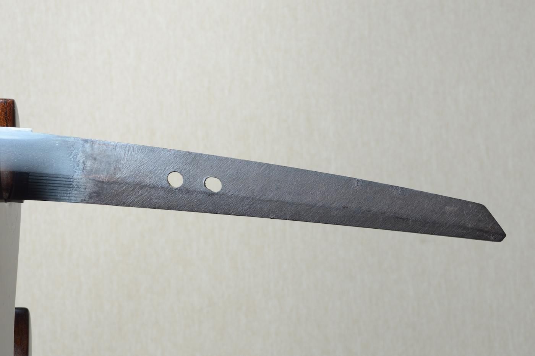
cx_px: 268
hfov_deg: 27.0
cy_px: 178
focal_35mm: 75
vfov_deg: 18.2
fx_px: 1114
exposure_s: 1/2
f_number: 11
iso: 400
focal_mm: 50
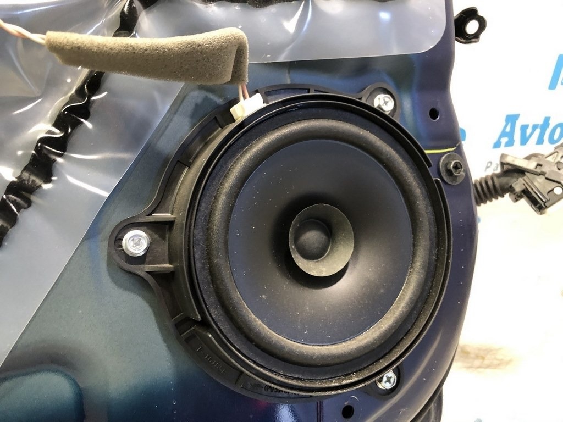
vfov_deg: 49.7
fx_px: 455
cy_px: 211
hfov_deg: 63.4
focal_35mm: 28
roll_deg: -2.3
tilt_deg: -25.4
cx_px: 282
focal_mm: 4
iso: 100
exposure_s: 1/17
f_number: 1.8
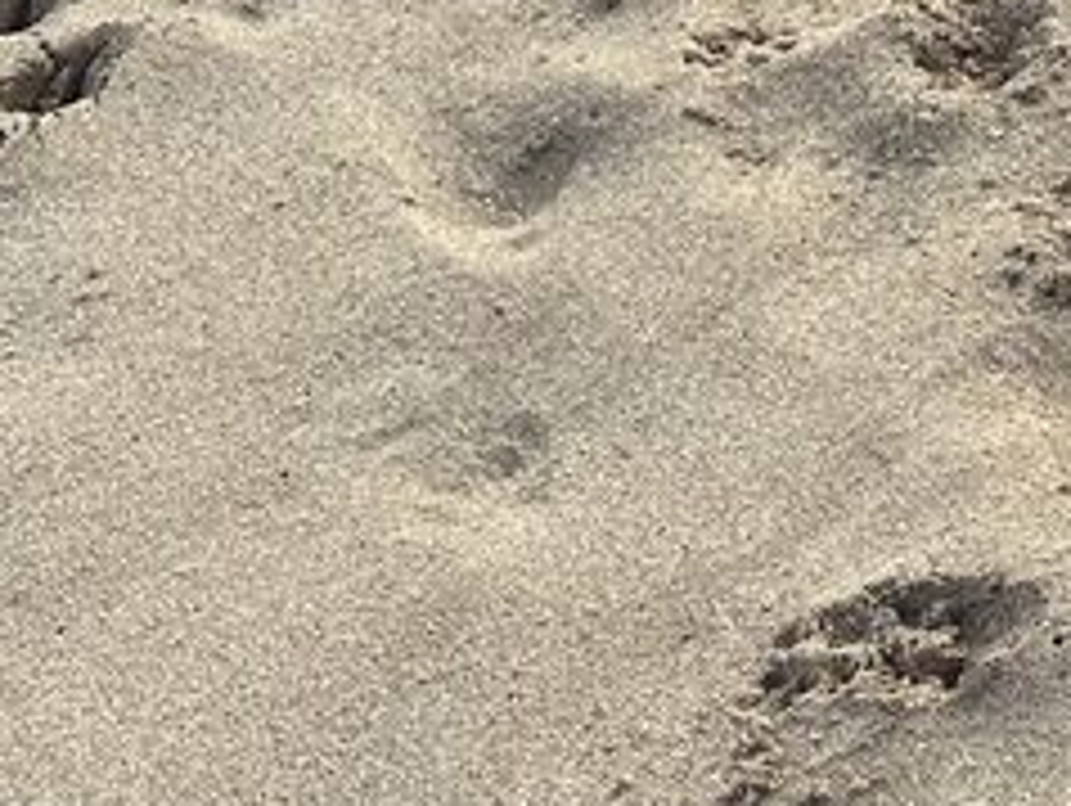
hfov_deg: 15.0
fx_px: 3747
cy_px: -351
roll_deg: -3.0
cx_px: 1642
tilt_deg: -27.7
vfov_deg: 11.8
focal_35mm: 121
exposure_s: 1/2299
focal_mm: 6.86
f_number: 1.78
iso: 80
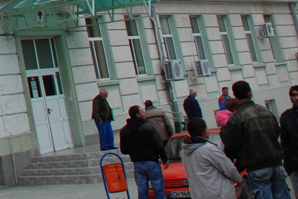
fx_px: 1077
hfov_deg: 12.7
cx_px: -381
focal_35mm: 130
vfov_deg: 9.7
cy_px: -228
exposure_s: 1/160
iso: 200
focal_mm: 18
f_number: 6.3
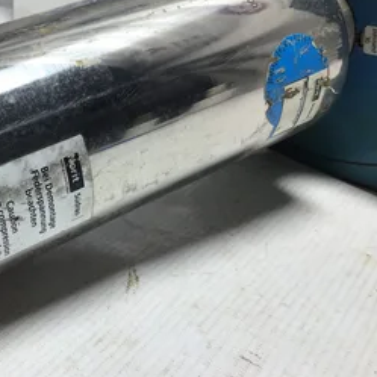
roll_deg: -0.4
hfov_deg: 37.0
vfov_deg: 38.3
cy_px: 188
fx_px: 542
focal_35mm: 44
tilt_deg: -29.2
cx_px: 76
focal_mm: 3.3
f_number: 2.4
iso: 32
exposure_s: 1/120
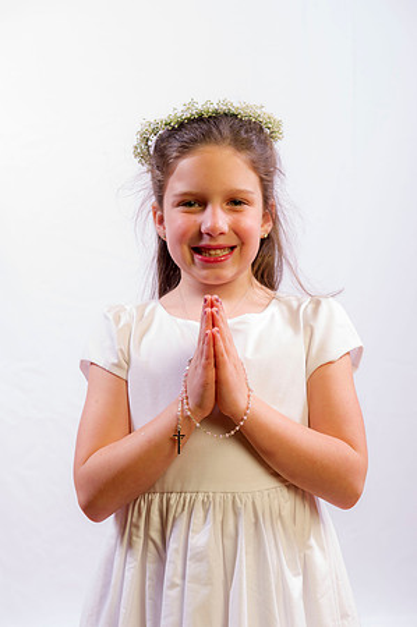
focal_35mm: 70
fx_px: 1219
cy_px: 314
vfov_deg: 28.9
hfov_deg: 19.4
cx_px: 208
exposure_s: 1/160
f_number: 8
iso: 100
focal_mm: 70
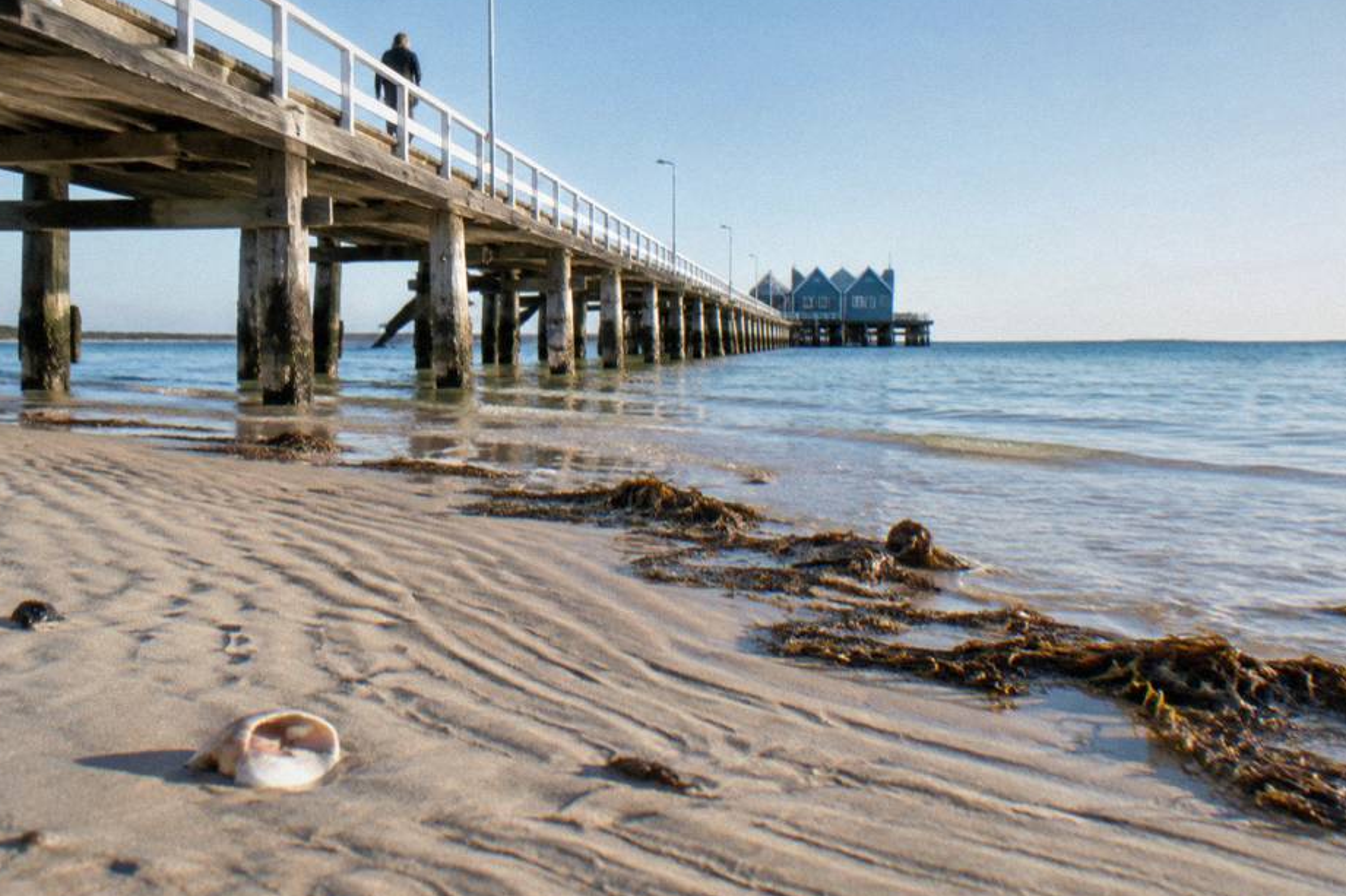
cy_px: 443
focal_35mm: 38
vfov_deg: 35.0
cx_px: 707
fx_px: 1420
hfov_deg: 50.7
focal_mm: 35
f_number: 8
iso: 200
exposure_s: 1/640
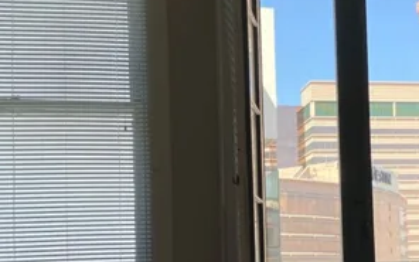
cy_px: 228
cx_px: 285
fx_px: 856
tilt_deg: +5.1
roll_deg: +0.8
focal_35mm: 75
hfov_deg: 27.3
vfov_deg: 17.2
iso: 25
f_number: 1.8
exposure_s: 1/191
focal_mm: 3.99
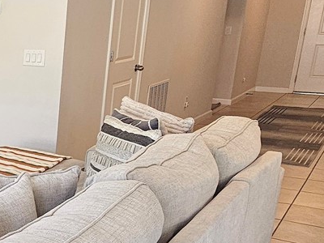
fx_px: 487
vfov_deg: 27.9
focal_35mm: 52
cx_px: -185
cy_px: 158
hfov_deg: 25.4
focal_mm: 2.2
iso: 64
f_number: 2.2
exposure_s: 1/60
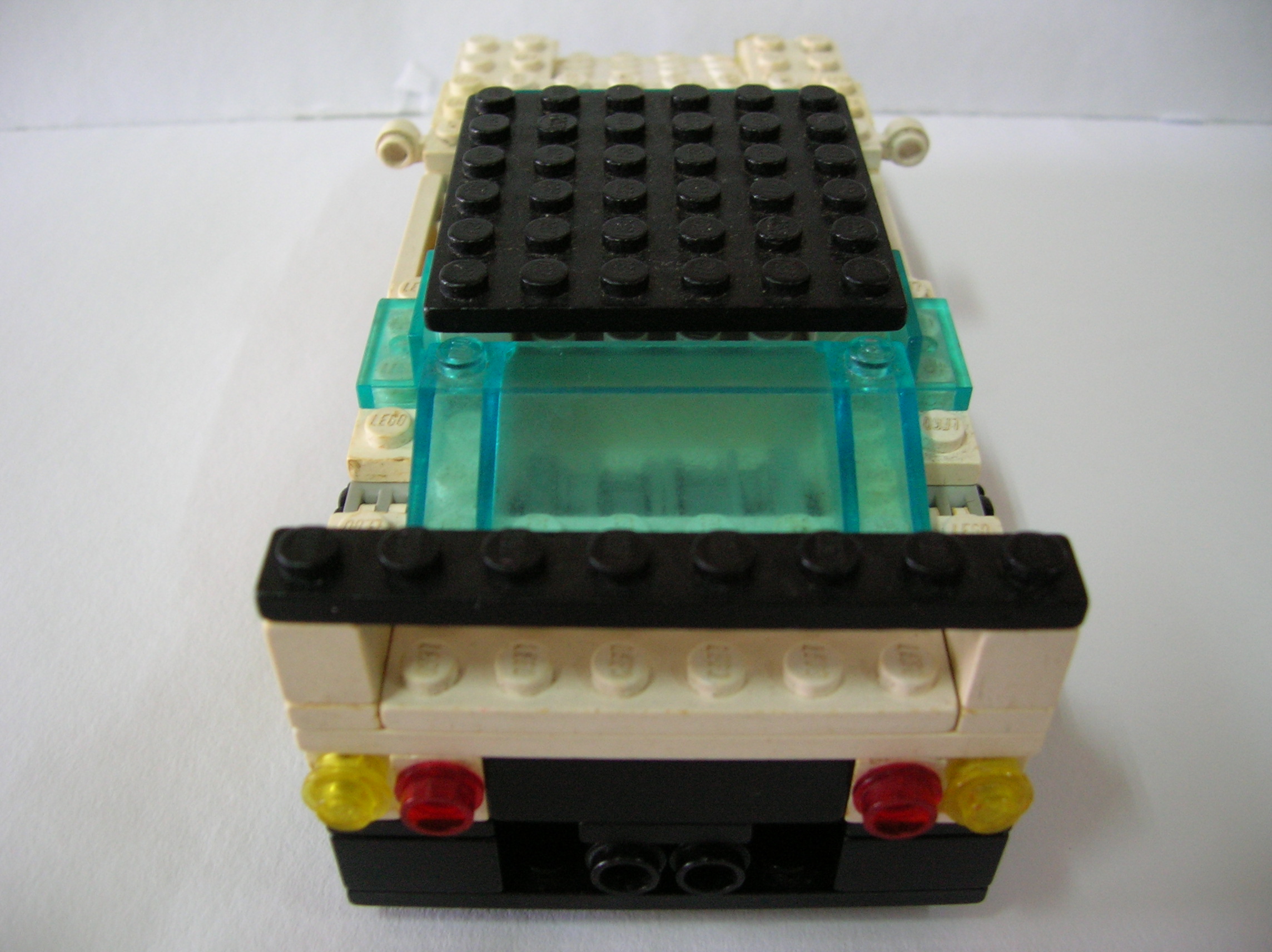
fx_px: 1248
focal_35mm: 34
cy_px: 476
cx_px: 636
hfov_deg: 54.0
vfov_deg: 41.7
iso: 100
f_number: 2.9
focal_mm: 5.7
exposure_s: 1/7.7
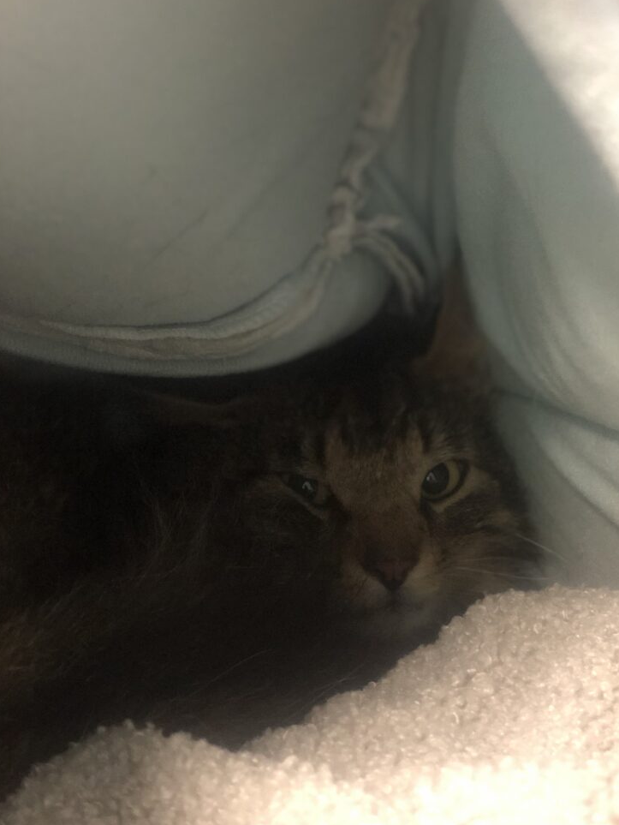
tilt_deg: -12.0
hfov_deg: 24.8
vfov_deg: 32.7
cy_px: 418
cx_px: 345
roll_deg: -6.5
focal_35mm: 59
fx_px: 1406
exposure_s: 1/8
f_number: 2.4
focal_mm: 6
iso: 200
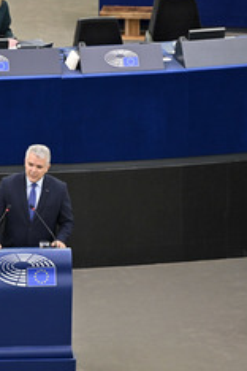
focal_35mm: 385
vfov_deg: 5.4
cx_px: 38
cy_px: 178
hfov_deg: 3.6
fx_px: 3962
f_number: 2.8
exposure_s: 1/320
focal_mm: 200
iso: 1250
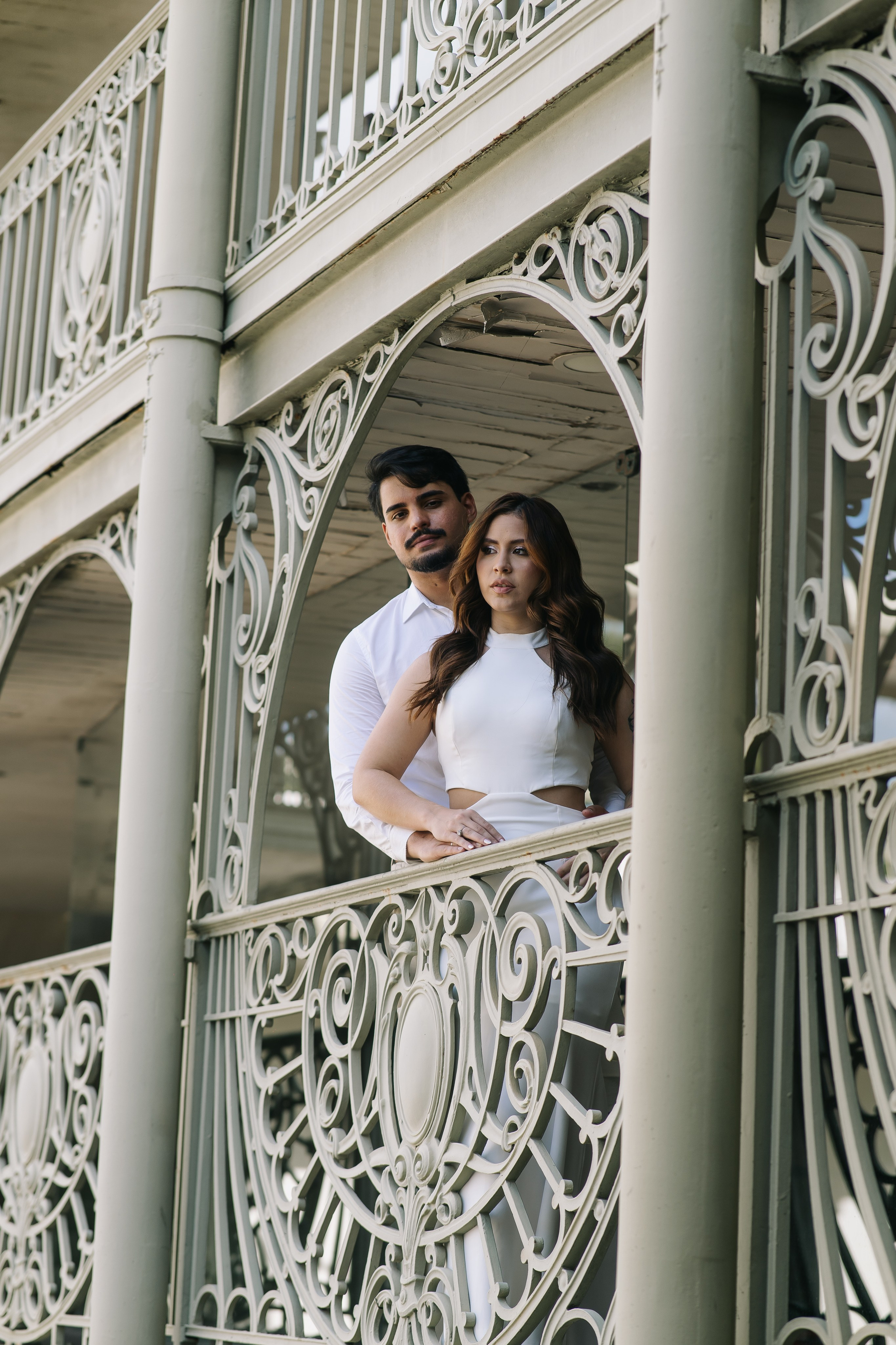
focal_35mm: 85
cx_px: 448
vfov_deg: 23.9
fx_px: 3173
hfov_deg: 16.1
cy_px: 672
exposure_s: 1/800
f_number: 2.8
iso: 160
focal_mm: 85
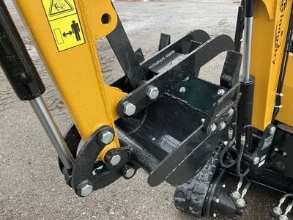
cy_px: 110
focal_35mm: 29
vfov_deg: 48.2
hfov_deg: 61.7
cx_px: 146
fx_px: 245
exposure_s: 1/287
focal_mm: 3
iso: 25
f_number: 1.8
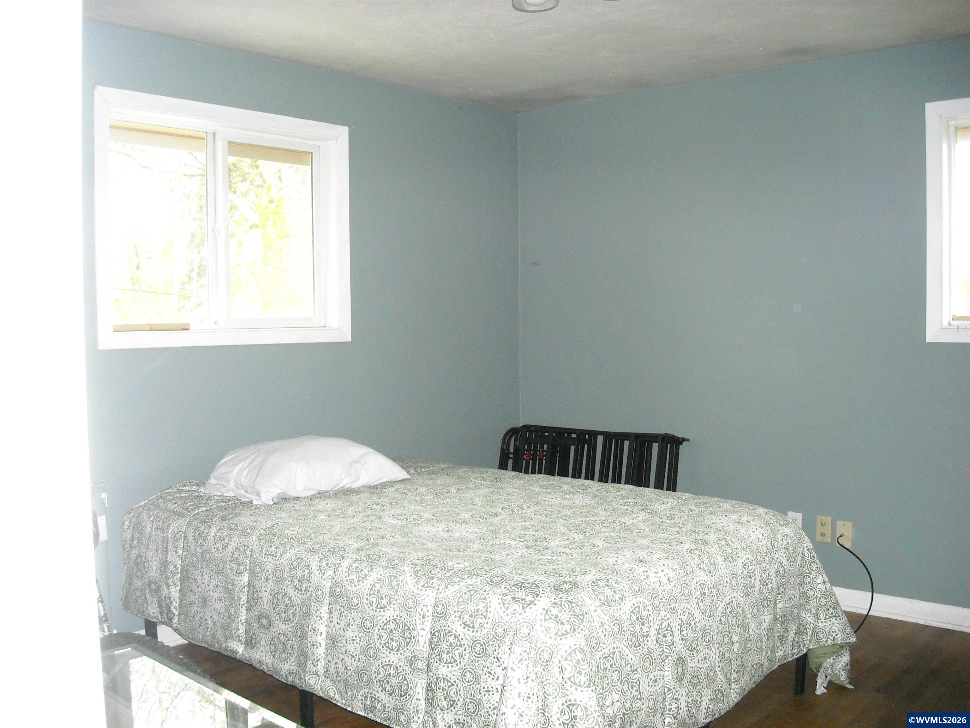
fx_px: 981
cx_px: 485
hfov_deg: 52.6
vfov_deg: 40.7
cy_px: 364
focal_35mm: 35
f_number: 2.8
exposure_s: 1/60
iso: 496
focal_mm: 5.7
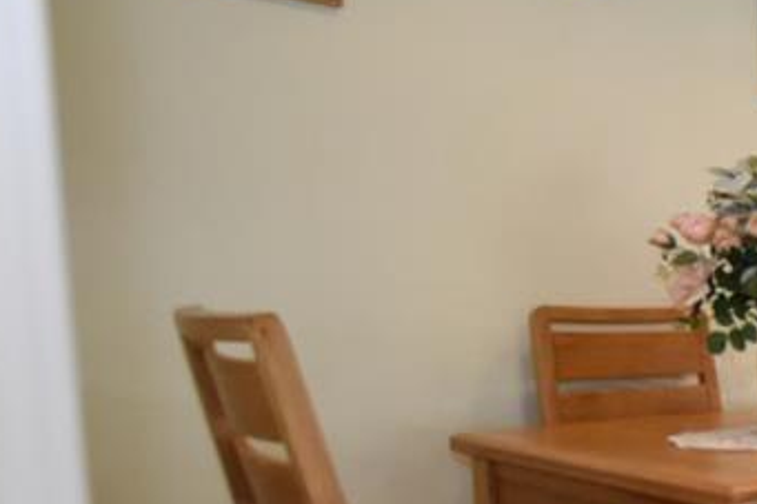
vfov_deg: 29.1
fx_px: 946
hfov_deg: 29.2
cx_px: 1106
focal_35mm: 45
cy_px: 409
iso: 1600
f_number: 3.5
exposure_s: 1/125
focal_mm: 10
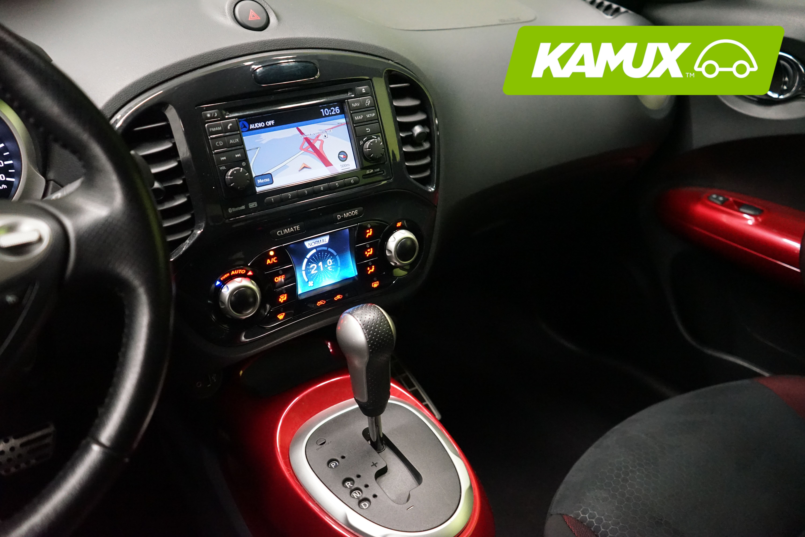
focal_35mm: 28
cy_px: 268
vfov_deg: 46.4
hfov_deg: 65.5
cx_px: 402
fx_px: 626
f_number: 3.5
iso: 6400
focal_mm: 28
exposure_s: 1/60
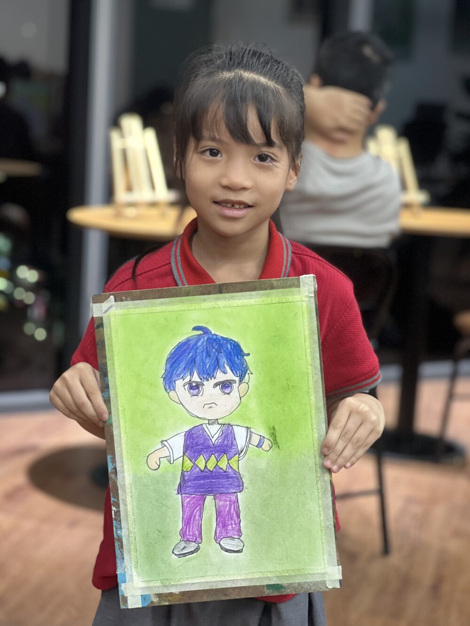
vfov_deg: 25.3
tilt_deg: -8.9
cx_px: 235
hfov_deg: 19.1
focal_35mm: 77
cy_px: 313
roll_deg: -3.7
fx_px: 1394
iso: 200
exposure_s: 1/40
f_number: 2.8
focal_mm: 9
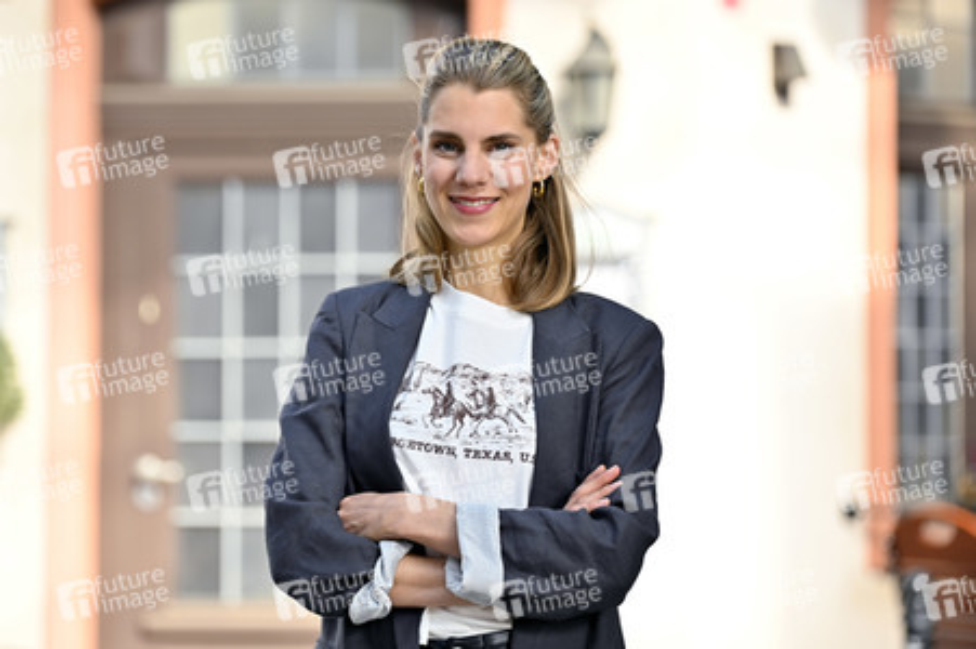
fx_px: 3251
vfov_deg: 11.4
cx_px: 488
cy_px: 324
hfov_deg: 17.1
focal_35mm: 120
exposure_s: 1/400
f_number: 2.8
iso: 320
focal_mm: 120
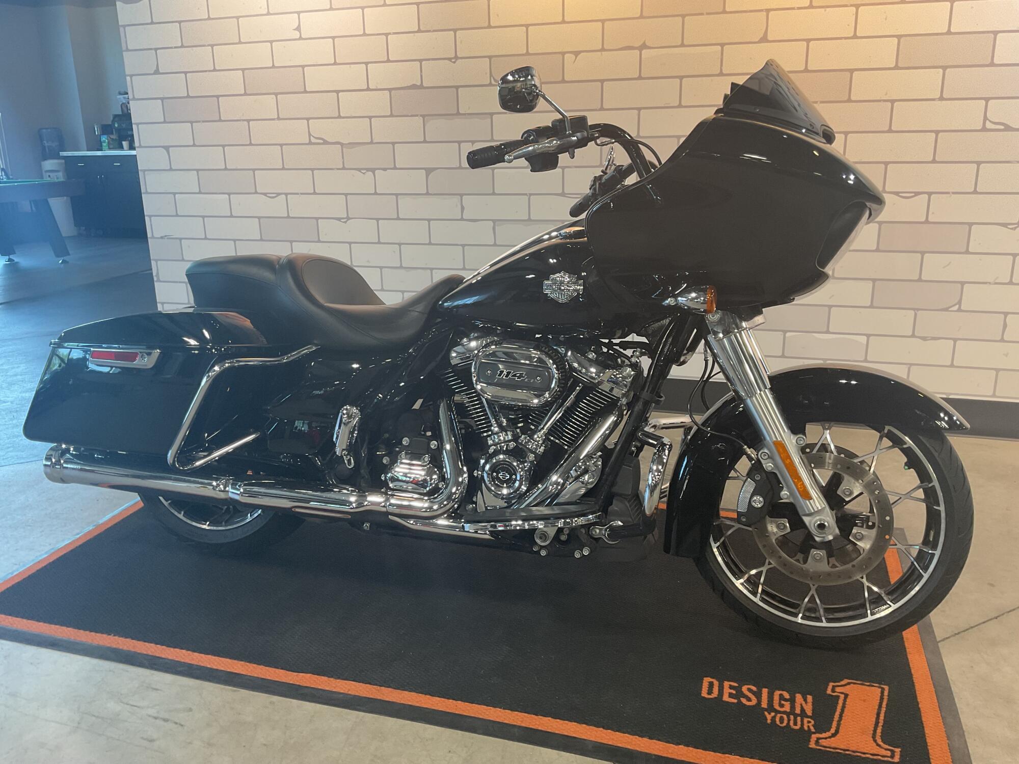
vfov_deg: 48.2
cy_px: 382
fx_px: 854
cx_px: 510
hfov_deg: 61.7
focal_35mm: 29
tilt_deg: -17.0
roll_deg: +2.6
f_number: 1.8
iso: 50
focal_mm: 3
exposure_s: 1/50
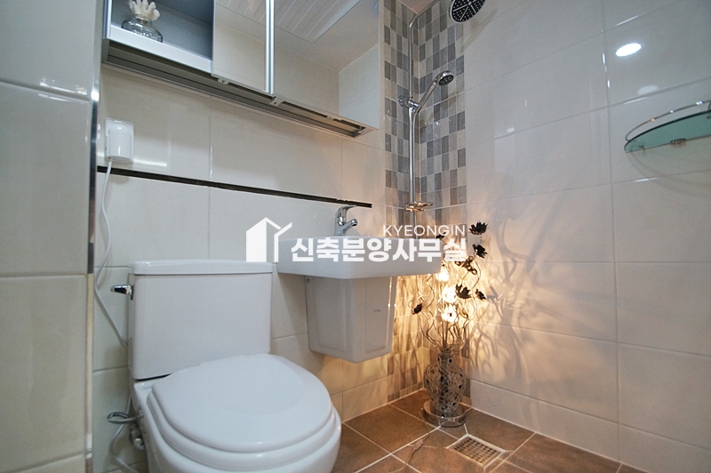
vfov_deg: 77.2
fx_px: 296
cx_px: 356
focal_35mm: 15
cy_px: 236
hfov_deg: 100.4
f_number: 3.5
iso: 800
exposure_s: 1/100
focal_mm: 10
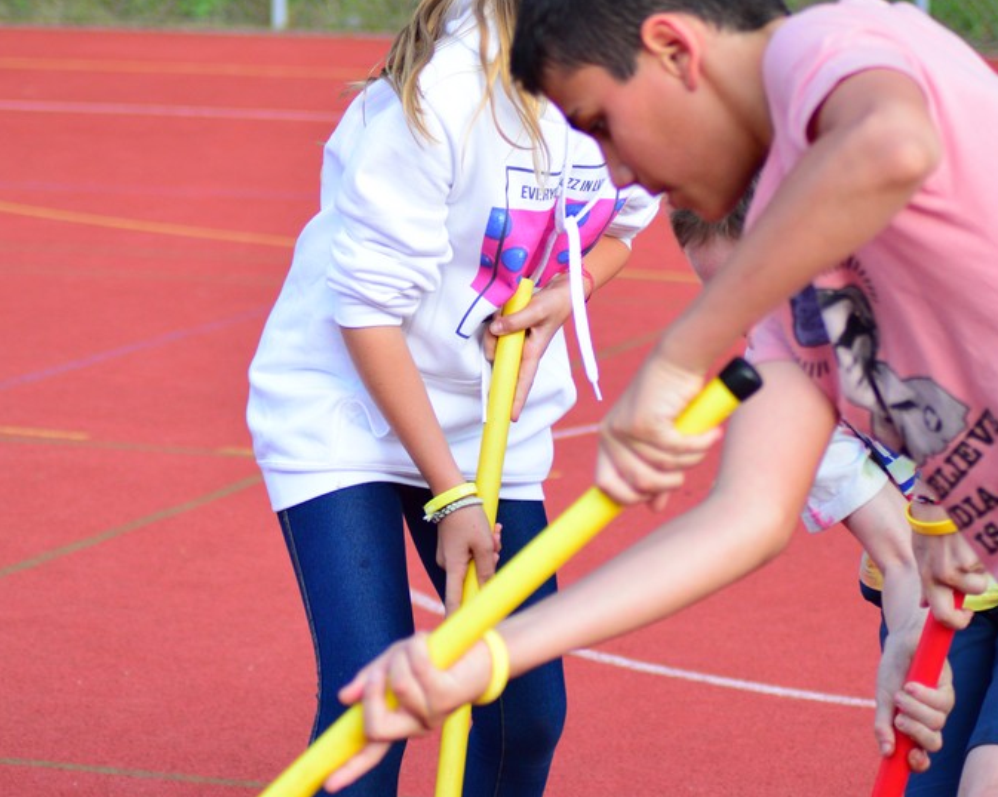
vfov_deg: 10.3
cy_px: 379
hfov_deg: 12.9
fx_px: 4429
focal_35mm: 150
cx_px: 495
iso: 720
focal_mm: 70
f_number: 4
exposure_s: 1/640
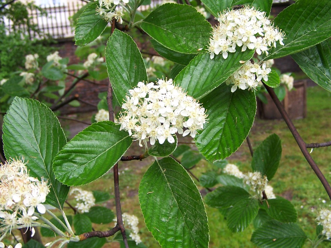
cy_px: 124
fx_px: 363
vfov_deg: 37.7
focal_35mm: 38
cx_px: 166
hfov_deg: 49.0
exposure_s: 1/80
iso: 80
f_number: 2.8
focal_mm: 6.3
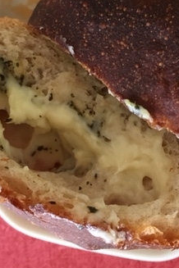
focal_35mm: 59
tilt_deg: -80.9
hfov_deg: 22.9
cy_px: 97
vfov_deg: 33.7
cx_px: 117
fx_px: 440
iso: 160
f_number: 2.2
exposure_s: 1/30
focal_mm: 4.15
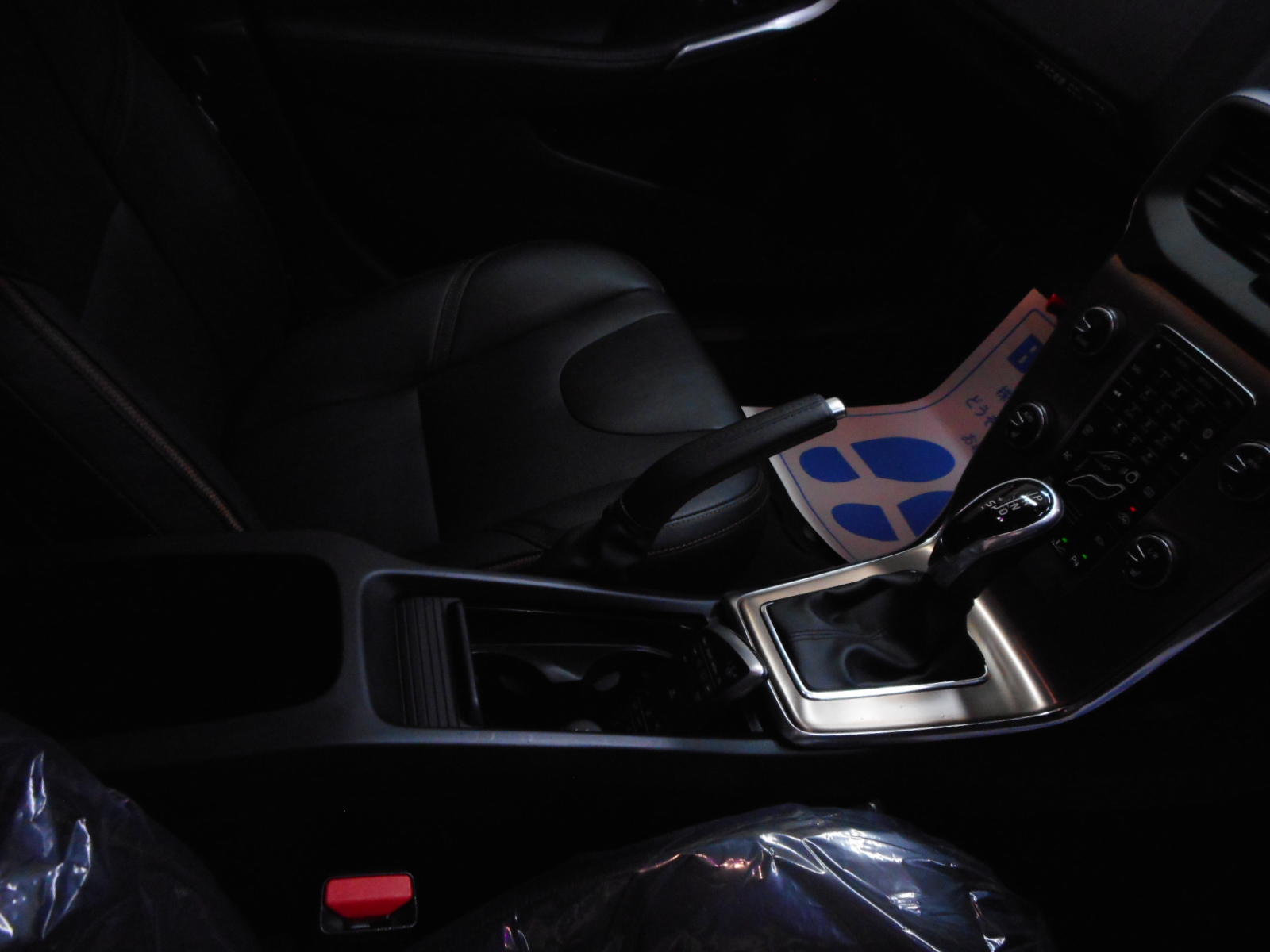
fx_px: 917
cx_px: 635
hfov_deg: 69.4
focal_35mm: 25
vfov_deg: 54.9
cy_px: 476
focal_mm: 4.5
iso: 400
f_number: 3.7
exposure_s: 1/30
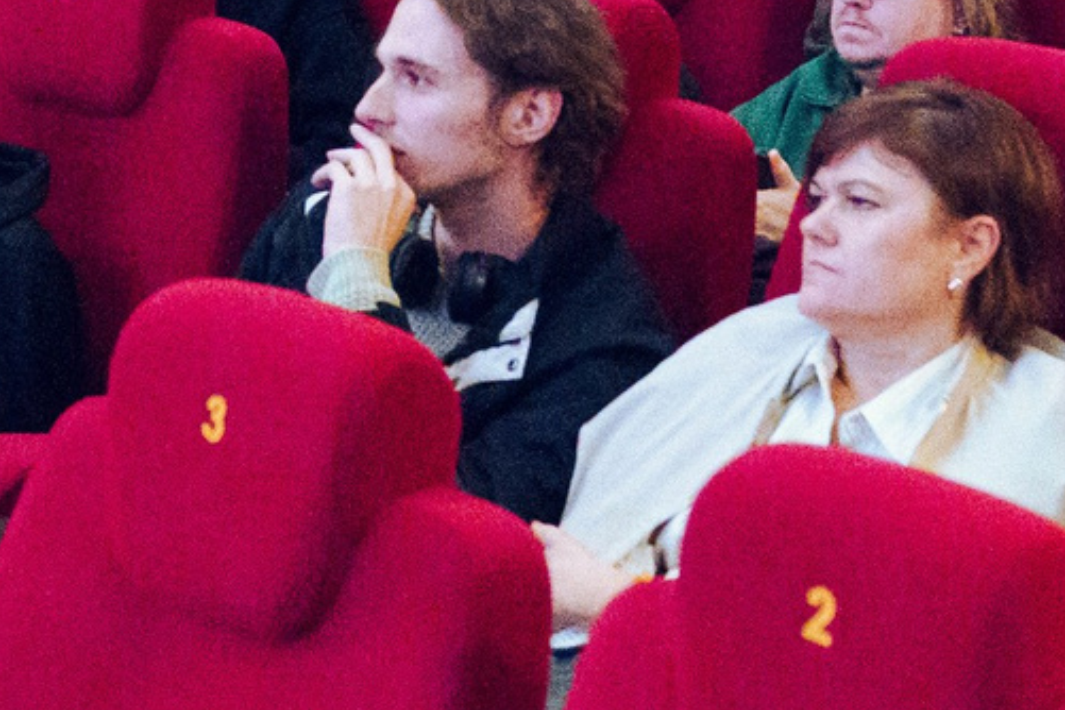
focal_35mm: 143
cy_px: -666
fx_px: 4230
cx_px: 257
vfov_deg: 9.1
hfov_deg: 14.3
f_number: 2.8
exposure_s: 1/125
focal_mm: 28
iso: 10000
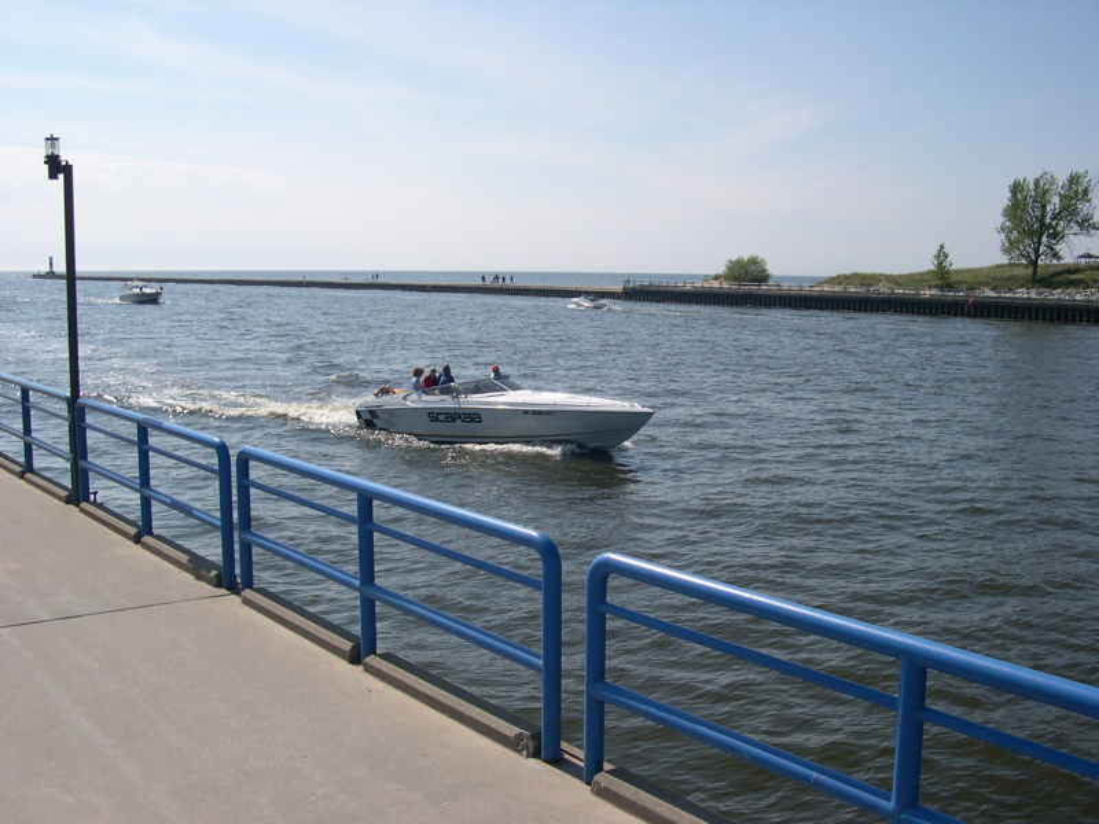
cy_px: 412
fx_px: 1206
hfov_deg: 49.0
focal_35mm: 38
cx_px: 550
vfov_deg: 37.7
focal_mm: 8
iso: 100
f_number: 7.6
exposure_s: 1/391
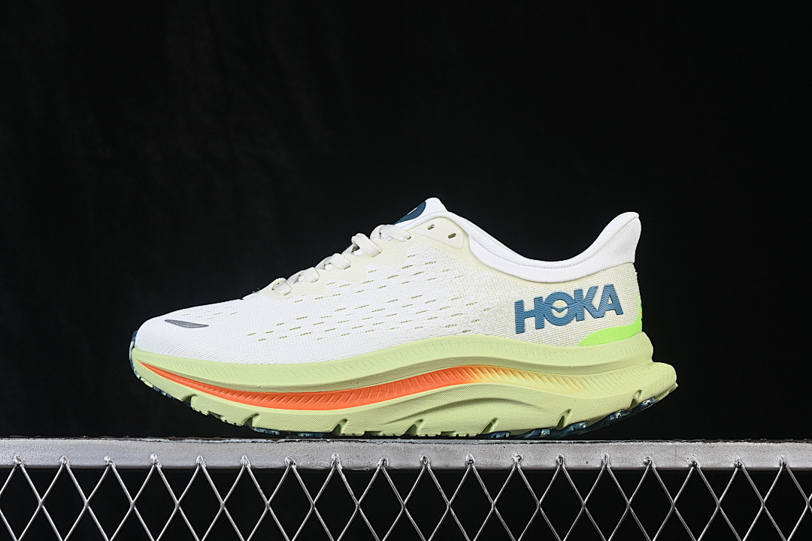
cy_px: 270
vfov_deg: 18.2
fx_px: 1692
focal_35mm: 75
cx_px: 406
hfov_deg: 27.0
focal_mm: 50
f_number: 8
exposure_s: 1/80
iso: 160
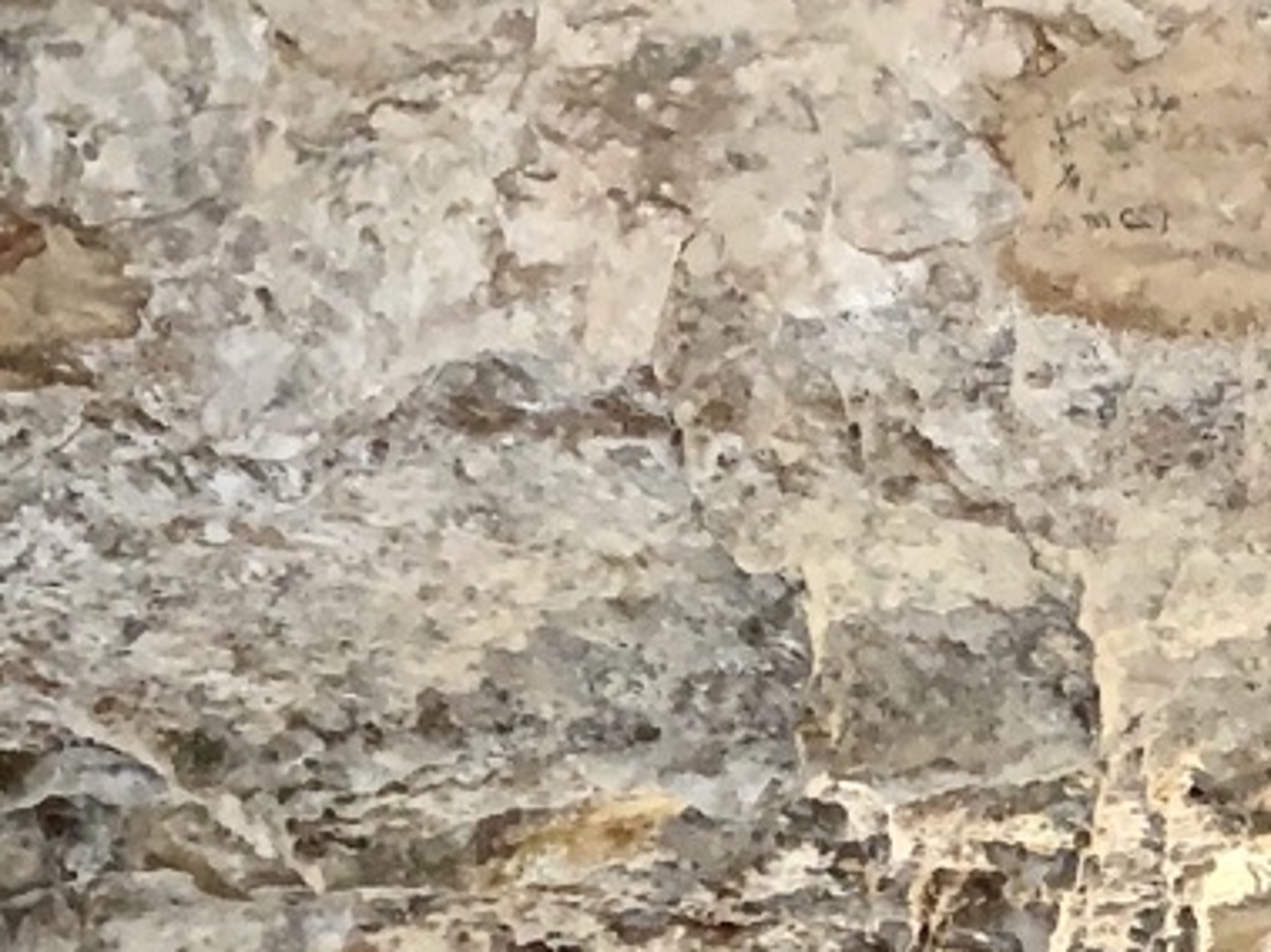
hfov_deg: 18.5
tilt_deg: -3.2
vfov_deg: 13.7
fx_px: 3524
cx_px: 1798
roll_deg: +0.5
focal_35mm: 96
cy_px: 1743
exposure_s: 1/4
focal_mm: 4.25
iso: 400
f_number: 1.8
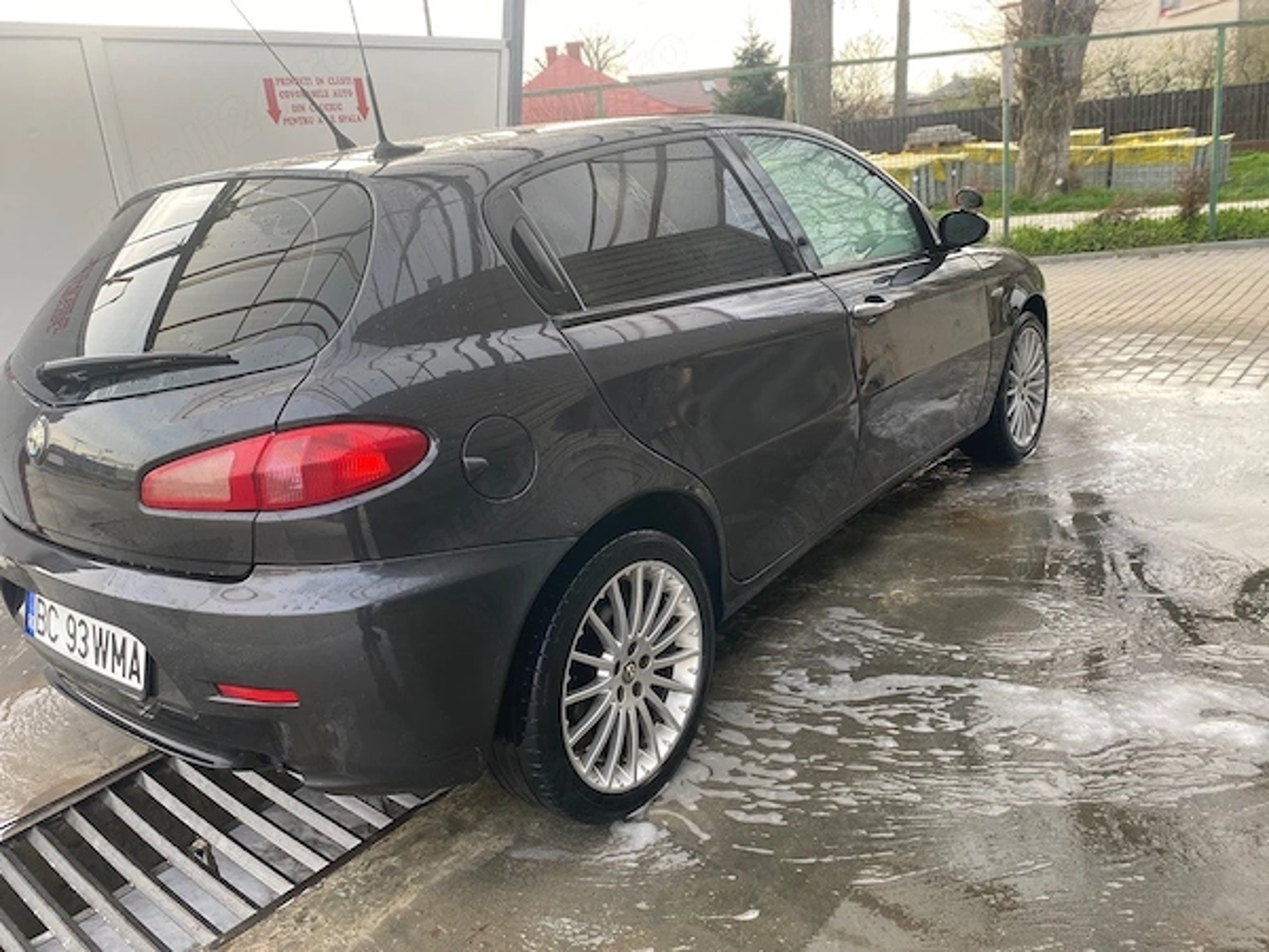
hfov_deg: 67.3
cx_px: 634
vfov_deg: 53.1
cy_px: 476
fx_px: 953
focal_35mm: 26
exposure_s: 1/122
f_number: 1.8
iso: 50
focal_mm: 4.25
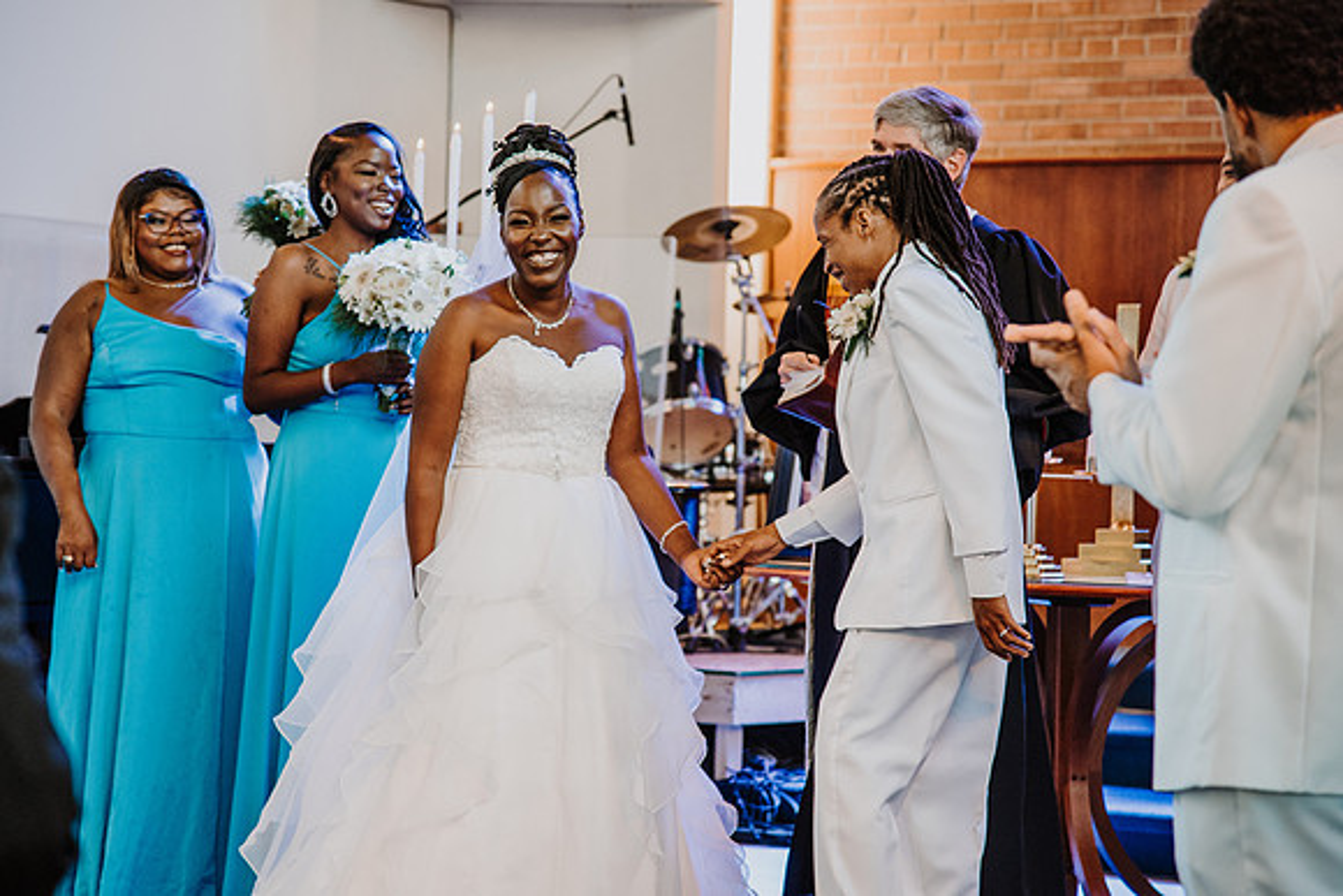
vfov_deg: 10.5
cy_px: 448
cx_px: 630
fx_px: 4869
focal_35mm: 130
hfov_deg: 15.7
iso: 1000
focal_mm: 120
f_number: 4
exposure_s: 1/125
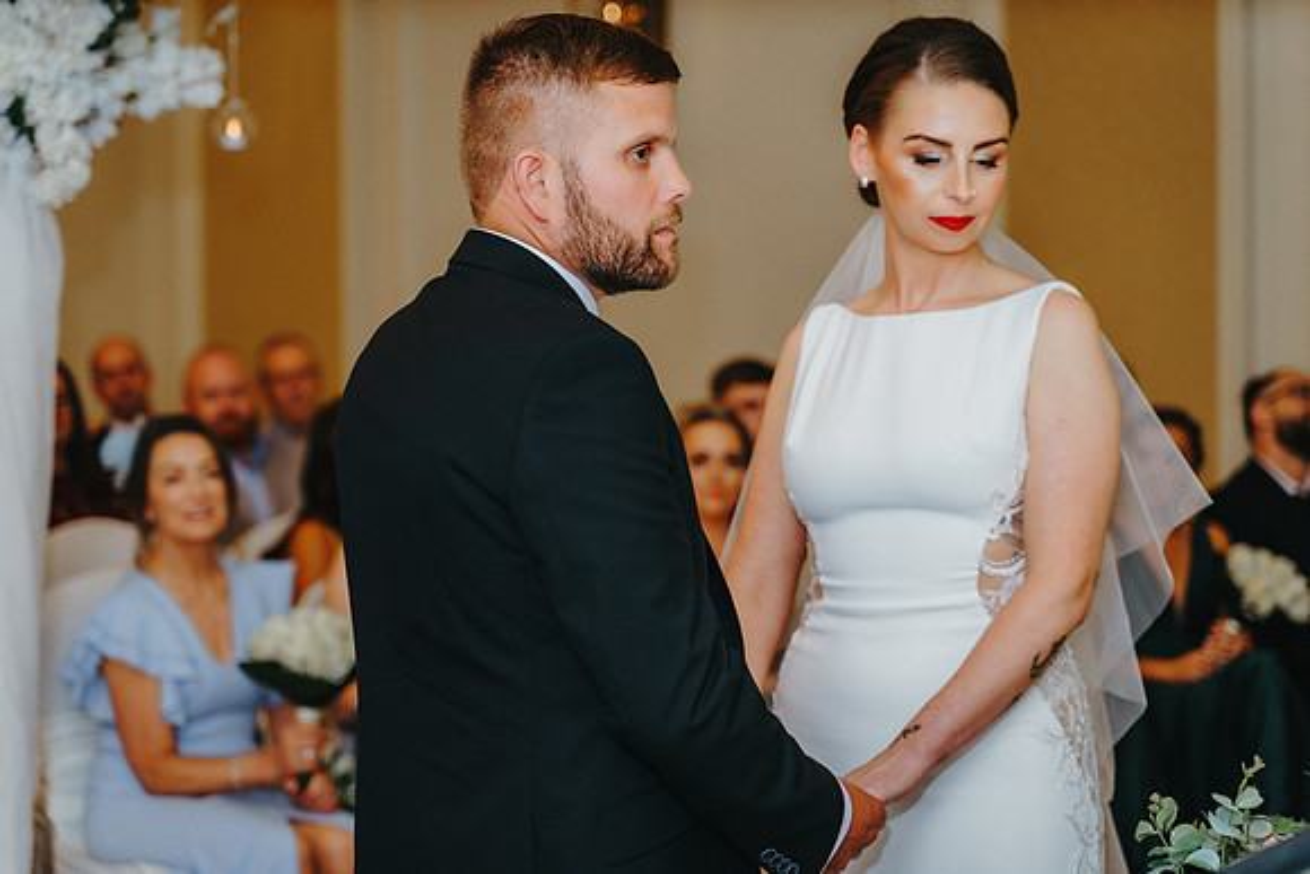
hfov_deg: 25.2
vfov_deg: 16.9
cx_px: 655
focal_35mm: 81
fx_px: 2935
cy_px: 404
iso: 1250
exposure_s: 1/250
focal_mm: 75
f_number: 3.2
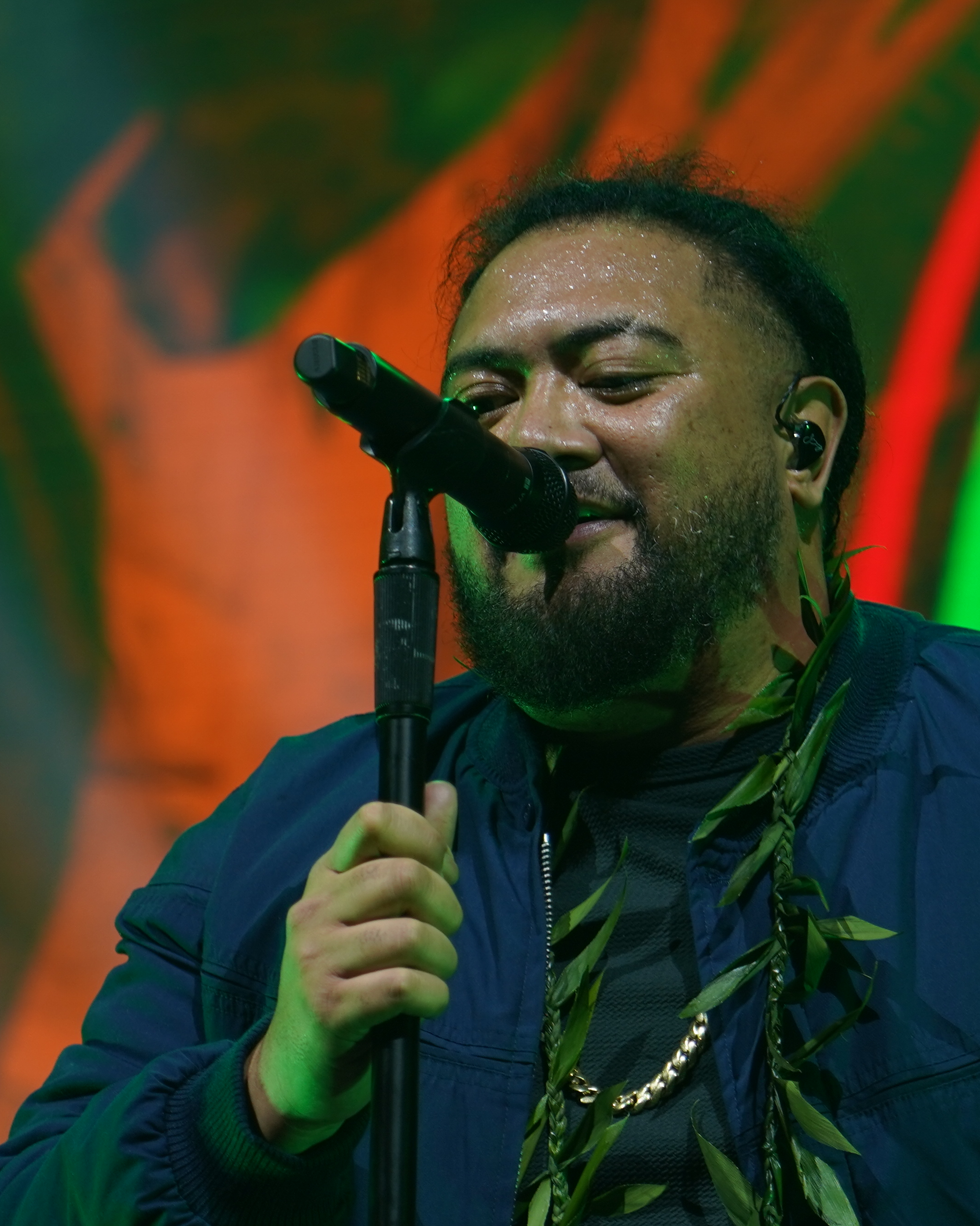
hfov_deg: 7.0
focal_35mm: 221
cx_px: 736
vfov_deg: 8.7
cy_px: 892
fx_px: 8012
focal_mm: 105
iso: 320
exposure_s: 1/125
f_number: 4
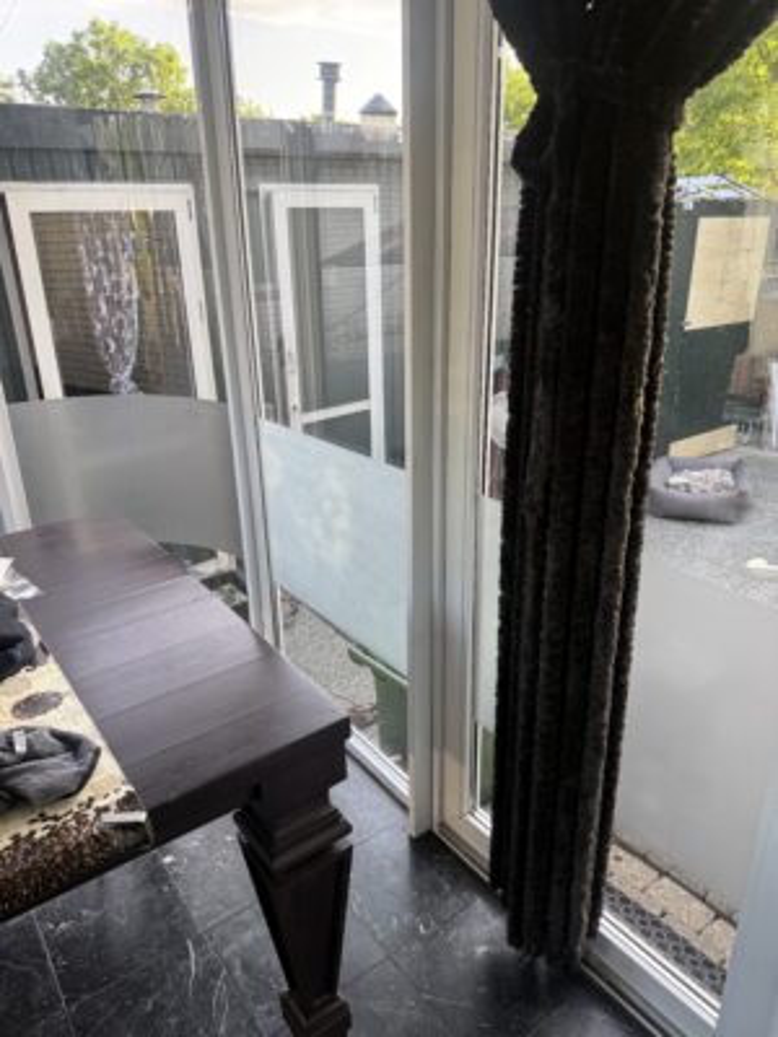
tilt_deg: -19.4
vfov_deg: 71.6
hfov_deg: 56.8
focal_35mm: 24
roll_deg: +2.3
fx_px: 719
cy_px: 518
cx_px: 389
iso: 100
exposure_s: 1/121
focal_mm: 6.76
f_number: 1.78
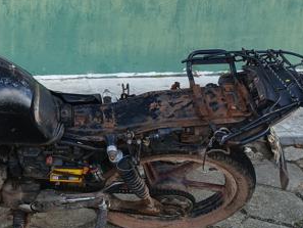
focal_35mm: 56
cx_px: 13
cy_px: 62
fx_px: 490
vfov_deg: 25.9
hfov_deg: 32.1
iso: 25
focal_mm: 3.98
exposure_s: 1/120
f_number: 1.8
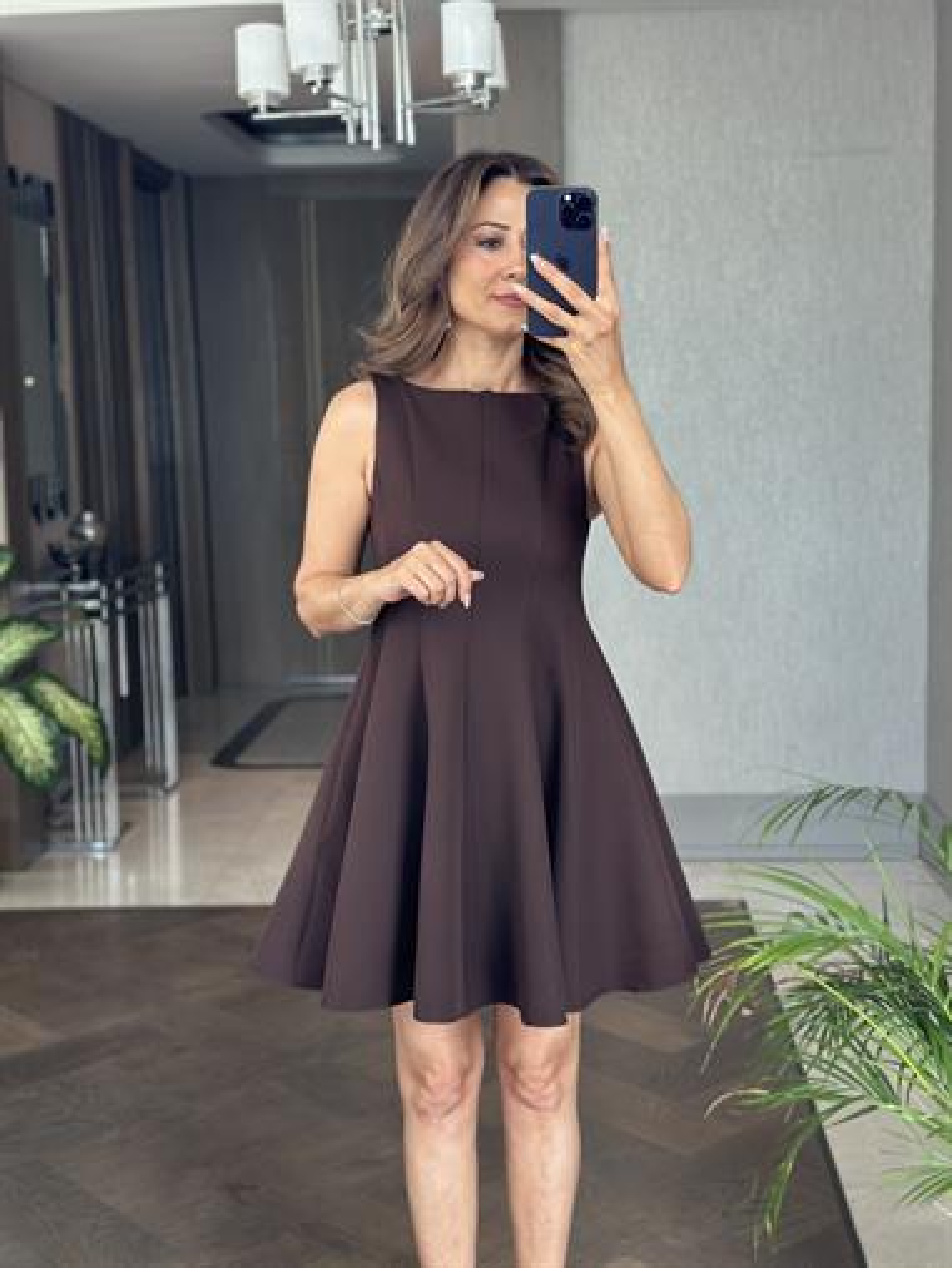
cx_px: 476
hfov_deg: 30.3
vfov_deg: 39.6
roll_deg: +2.1
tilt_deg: -18.0
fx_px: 1759
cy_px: 634
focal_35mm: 48
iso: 100
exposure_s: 1/121
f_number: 1.78
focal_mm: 6.86
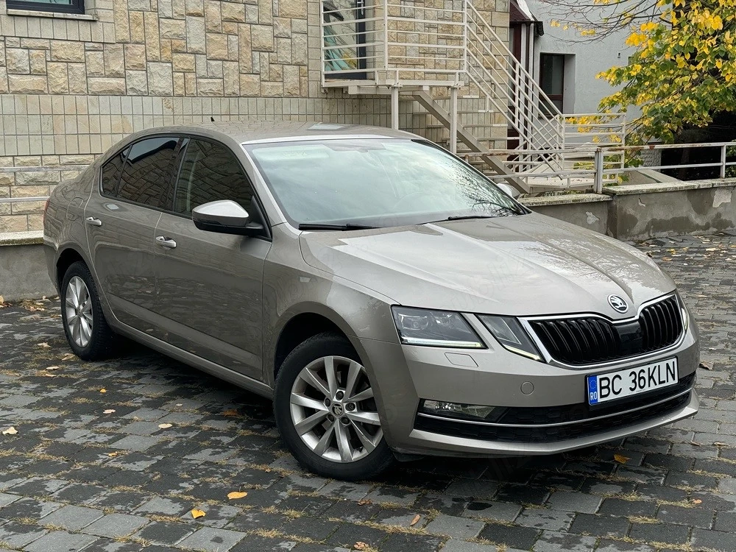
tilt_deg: -8.8
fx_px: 1021
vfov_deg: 30.3
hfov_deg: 39.7
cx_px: 368
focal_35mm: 48
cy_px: 276
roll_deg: +0.5
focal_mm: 6.76
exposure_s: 1/1114
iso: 64
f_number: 1.78
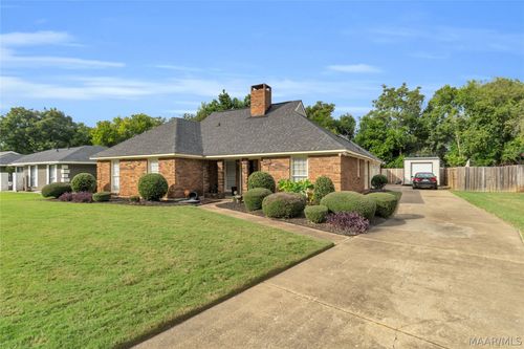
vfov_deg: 67.3
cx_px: 262
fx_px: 262
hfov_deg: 90.0
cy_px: 174
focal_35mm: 18
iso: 320
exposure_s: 1/500
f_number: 8
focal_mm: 12
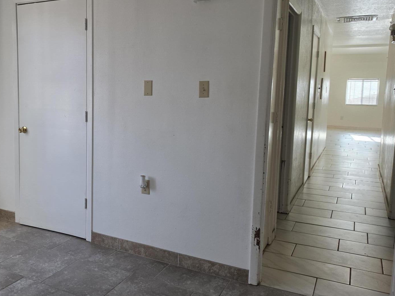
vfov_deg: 42.9
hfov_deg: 53.7
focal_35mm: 33
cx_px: 117
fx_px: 376
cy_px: 131
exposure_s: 1/180
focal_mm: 6.5
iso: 100
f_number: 1.4
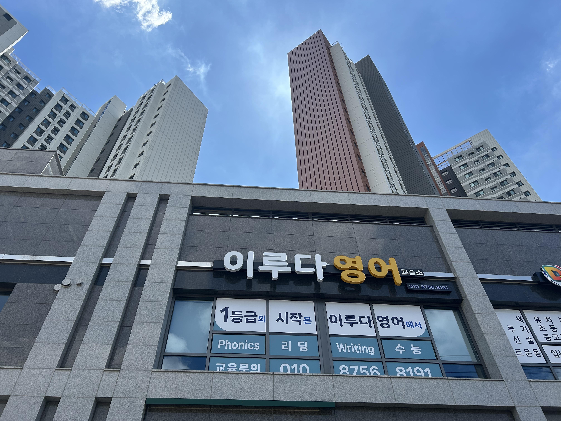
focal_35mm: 26
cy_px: 210
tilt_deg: +50.1
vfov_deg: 53.1
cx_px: 280
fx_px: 421
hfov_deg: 67.3
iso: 50
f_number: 1.5
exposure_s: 1/3831
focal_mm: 5.7
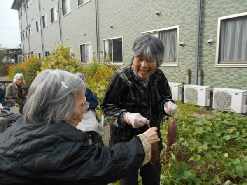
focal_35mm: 26
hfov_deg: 67.3
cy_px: 92
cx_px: 124
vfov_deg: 53.1
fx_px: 186
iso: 80
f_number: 3.2
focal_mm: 4.6
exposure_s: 1/200
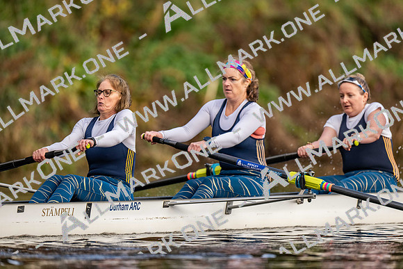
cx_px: 202
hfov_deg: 3.4
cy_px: 134
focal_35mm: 600
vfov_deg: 2.3
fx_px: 6718
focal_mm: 600
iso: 1100
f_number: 4
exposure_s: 1/2500
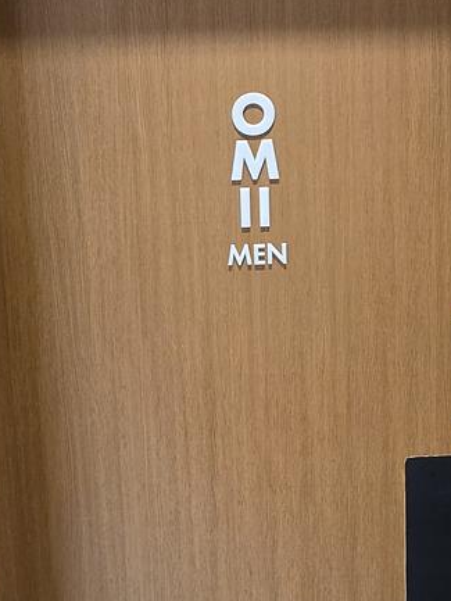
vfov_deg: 50.4
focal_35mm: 36
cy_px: 403
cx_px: 253
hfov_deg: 39.6
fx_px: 625
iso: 200
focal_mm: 2.2
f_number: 1.9
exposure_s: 1/60
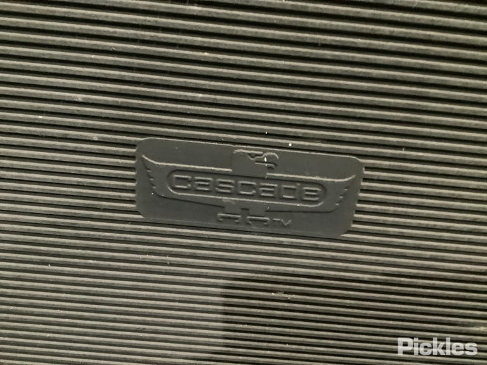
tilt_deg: -24.9
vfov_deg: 45.4
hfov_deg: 58.4
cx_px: 244
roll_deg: -4.2
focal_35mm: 31
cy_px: 182
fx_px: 436
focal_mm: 3.3
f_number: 2.4
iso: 800
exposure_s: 1/17
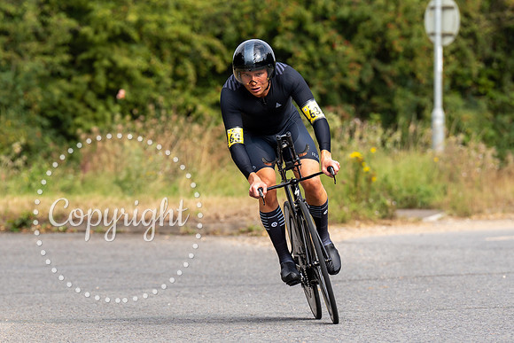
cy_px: 160
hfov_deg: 5.8
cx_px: 249
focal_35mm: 356
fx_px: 5080
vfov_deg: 3.9
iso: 125
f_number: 4
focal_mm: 200
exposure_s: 1/1000
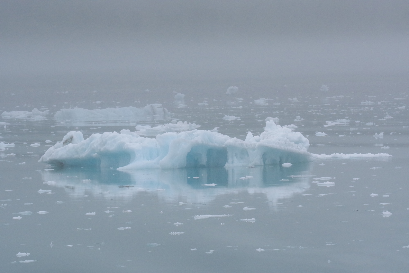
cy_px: 136
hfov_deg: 9.1
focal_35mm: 225
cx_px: 204
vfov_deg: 6.1
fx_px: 2556
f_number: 13
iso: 3200
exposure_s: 1/2000
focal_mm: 150
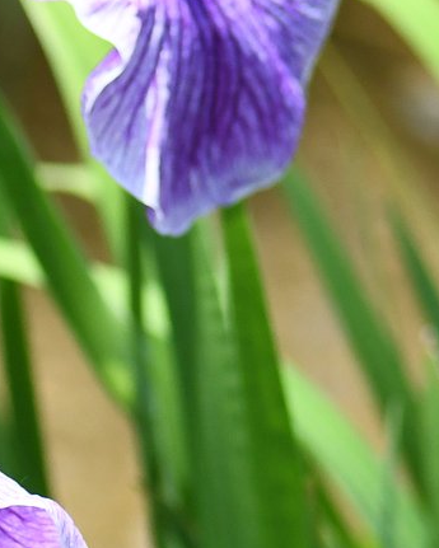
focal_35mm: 602
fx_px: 9774
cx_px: -34
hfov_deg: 2.6
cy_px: 5
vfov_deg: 3.2
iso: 800
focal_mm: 90
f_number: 4.5
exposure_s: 1/4000
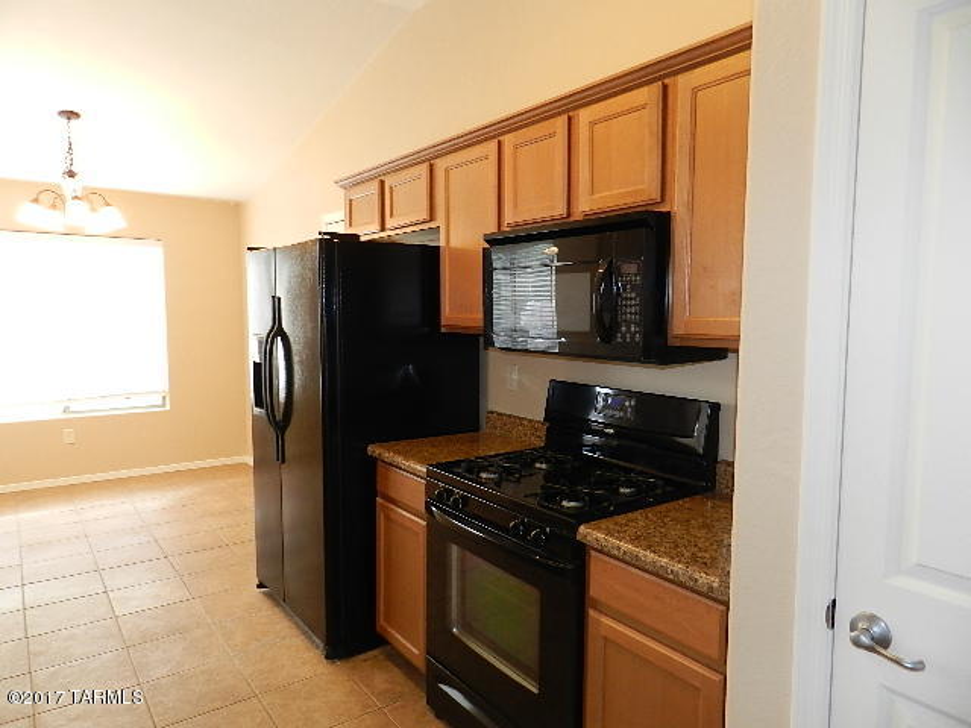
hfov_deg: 73.9
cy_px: 364
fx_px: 645
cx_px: 486
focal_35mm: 23
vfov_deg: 58.9
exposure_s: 1/30
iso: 320
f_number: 3.4
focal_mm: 4
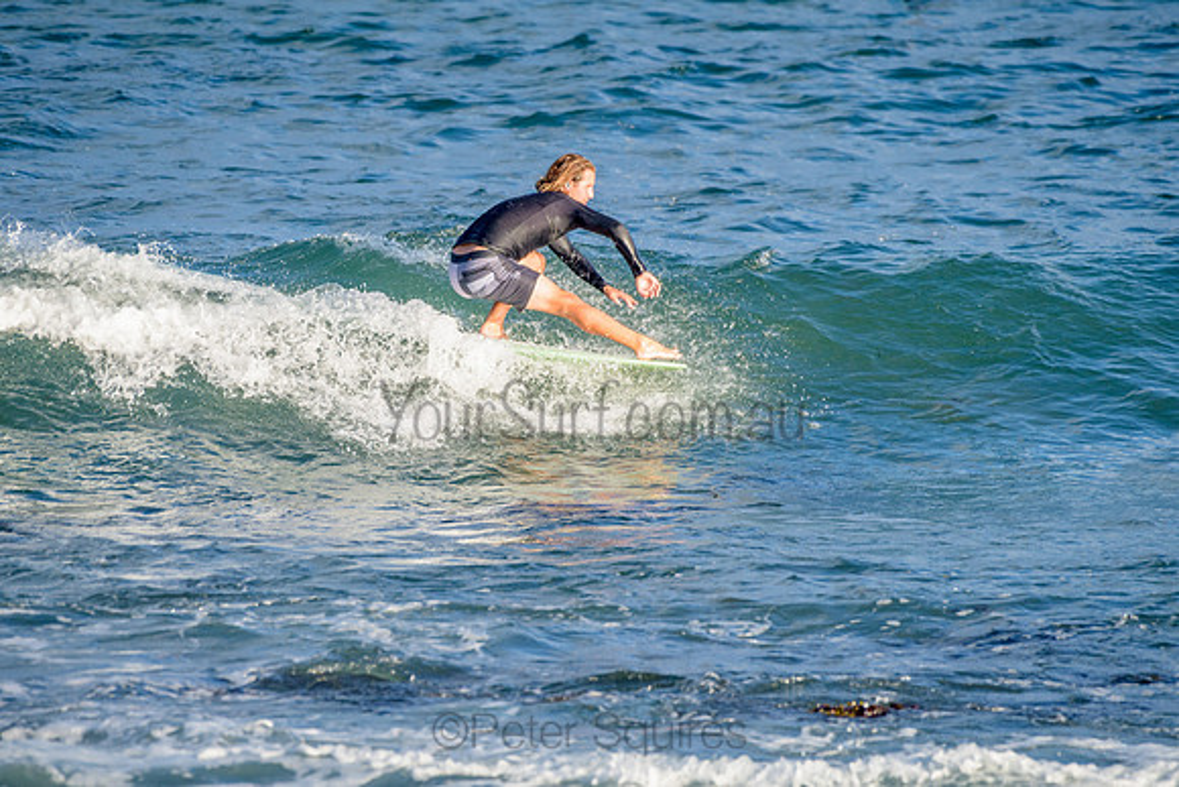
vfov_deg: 2.2
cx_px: 591
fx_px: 20048
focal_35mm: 612
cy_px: 347
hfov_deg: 3.4
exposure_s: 1/1250
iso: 320
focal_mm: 500
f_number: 5.6
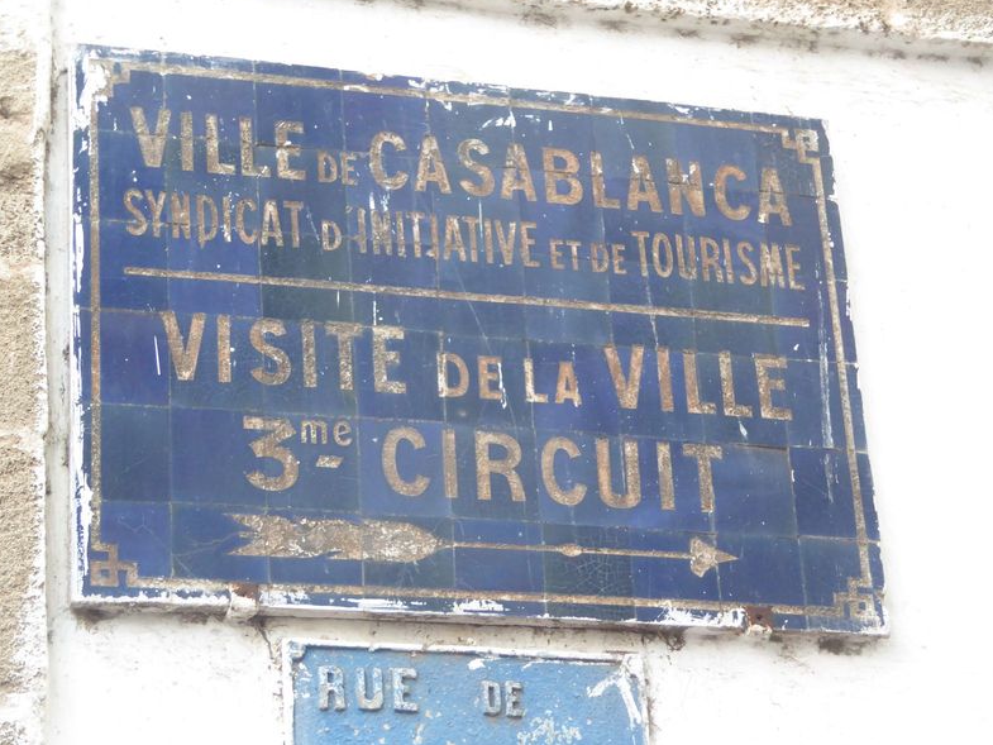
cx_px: 496
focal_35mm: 109
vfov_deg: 13.6
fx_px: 3127
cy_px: 368
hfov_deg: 18.0
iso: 400
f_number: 5
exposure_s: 1/20
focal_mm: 17.5
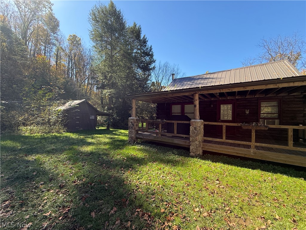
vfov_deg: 85.7
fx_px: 124
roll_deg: -1.4
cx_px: 153
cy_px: 115
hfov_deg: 102.1
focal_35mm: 14
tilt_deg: +1.0
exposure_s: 1/416
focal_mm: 2.22
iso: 64
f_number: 2.2
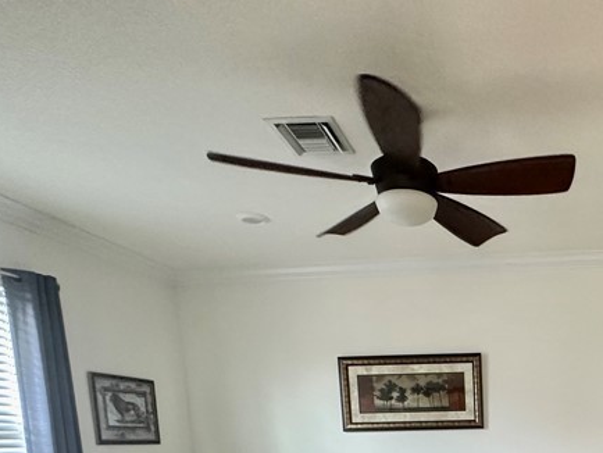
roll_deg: +1.2
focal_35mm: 33
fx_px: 575
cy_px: 511
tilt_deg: -7.4
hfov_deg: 49.1
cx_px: 547
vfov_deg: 35.8
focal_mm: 2.22
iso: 320
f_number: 2.2
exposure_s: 1/60
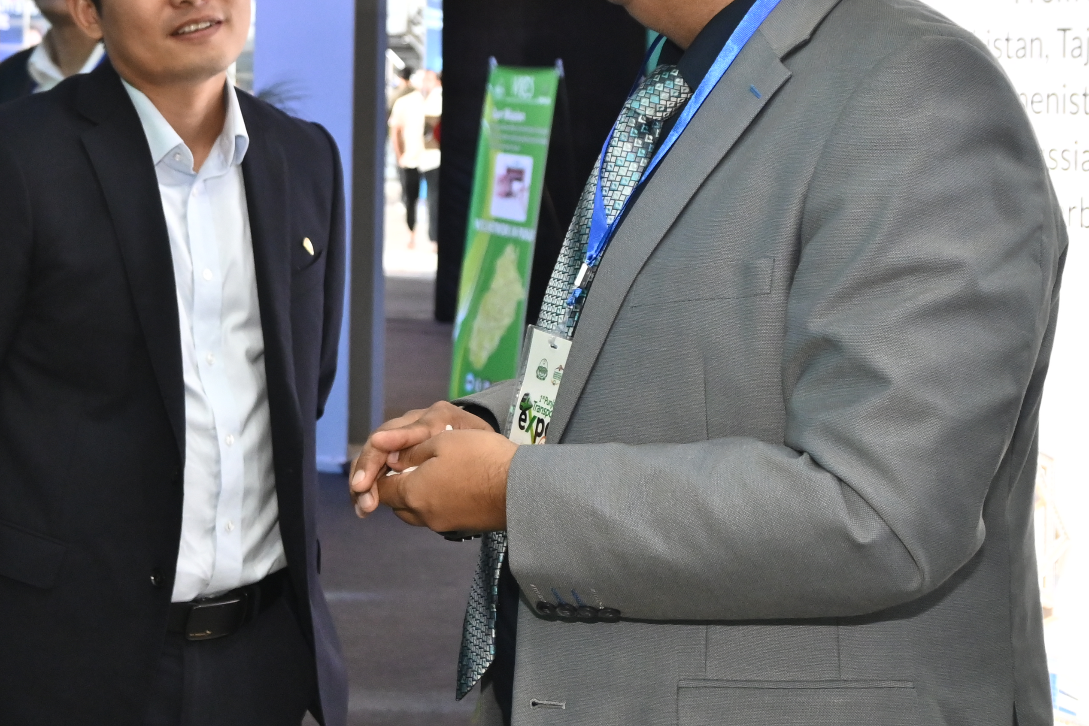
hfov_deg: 25.0
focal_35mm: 81
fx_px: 2440
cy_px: 112
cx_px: 320
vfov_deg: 16.8
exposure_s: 1/100
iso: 1000
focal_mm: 24.5
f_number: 4.2
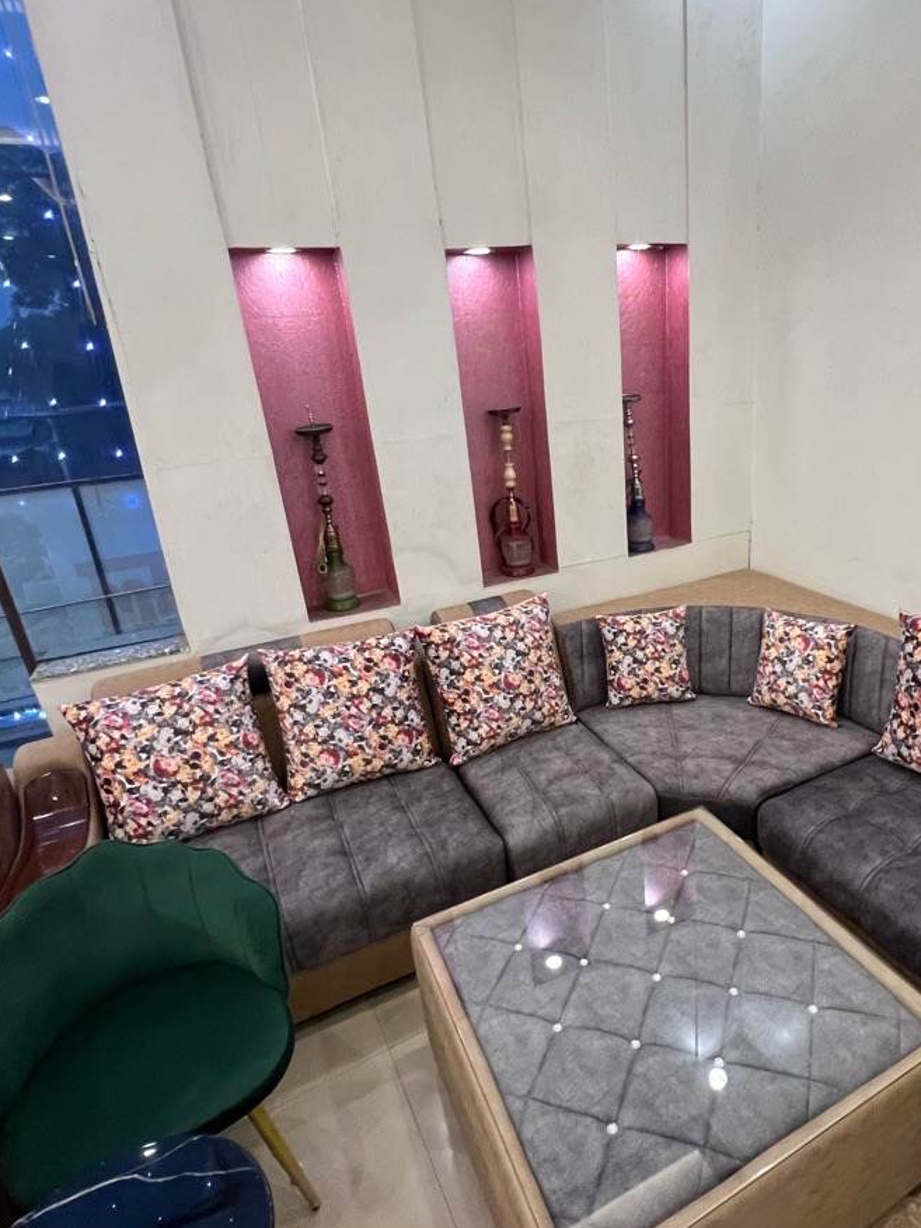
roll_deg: +5.2
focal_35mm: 19
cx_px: 600
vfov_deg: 84.7
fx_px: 674
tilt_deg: -22.0
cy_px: 621
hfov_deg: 67.1
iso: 250
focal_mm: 1.57
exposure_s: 1/100
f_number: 1.8
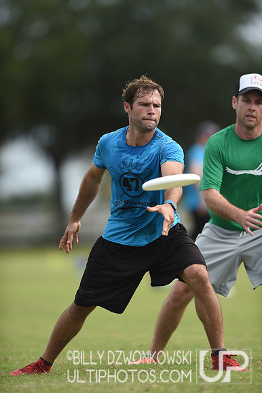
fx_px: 4372
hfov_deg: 3.4
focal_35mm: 400
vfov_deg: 5.2
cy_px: 196
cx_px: 131
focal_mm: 400
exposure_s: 1/1250
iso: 100
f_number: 2.8
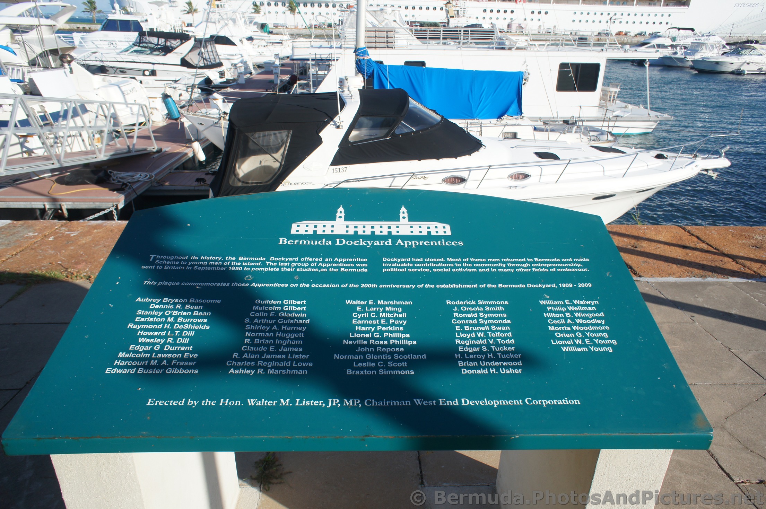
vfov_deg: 53.0
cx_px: 383
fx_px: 510
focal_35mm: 24
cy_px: 254
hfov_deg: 73.8
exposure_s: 1/500
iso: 200
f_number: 7.1
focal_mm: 16
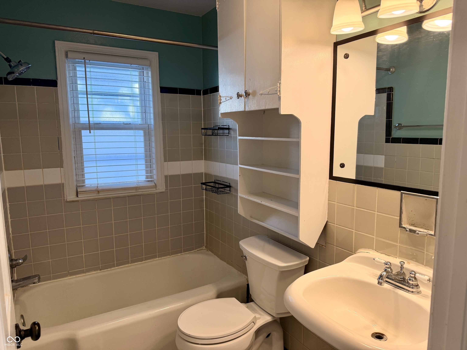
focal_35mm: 24
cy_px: 175
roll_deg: +0.7
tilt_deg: -8.0
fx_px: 324
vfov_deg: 56.8
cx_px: 234
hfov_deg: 71.6
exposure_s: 1/120
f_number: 1.78
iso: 100
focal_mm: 6.76
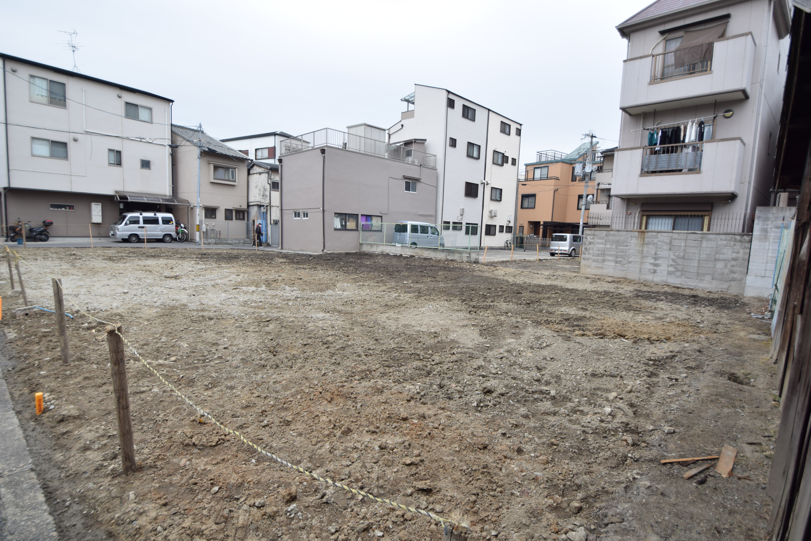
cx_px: 406
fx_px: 389
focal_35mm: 17
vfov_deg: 69.7
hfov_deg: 92.4
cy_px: 270
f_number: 4.5
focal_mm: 11.5
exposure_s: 1/80
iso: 100
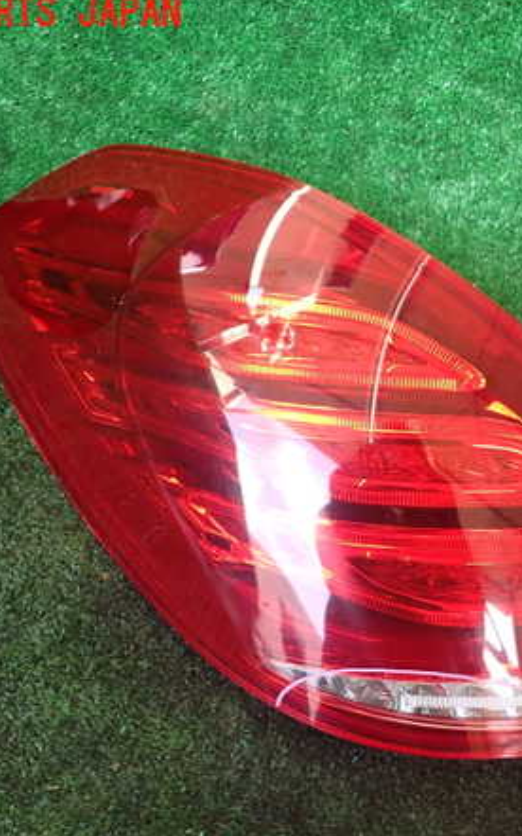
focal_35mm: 36
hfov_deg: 34.4
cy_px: 416
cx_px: 405
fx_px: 820
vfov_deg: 54.0
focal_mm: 4.5
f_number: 2
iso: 160
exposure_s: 1/60
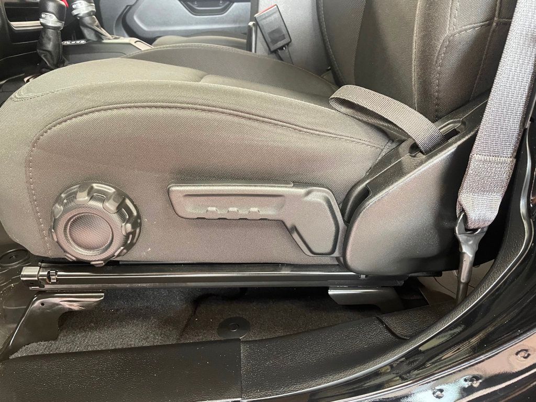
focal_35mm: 26
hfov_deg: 67.3
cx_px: 268
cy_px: 201
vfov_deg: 53.1
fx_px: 403
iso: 400
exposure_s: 1/40
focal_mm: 4.2
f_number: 1.6
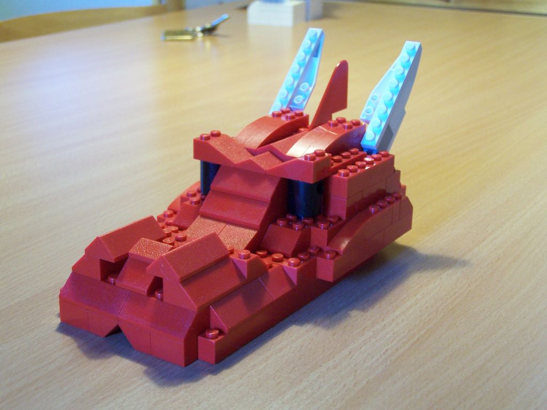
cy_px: 205
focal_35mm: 59
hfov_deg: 32.7
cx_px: 274
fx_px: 932
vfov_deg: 24.8
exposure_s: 1/10
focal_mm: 9.8
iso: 140
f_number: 3.1
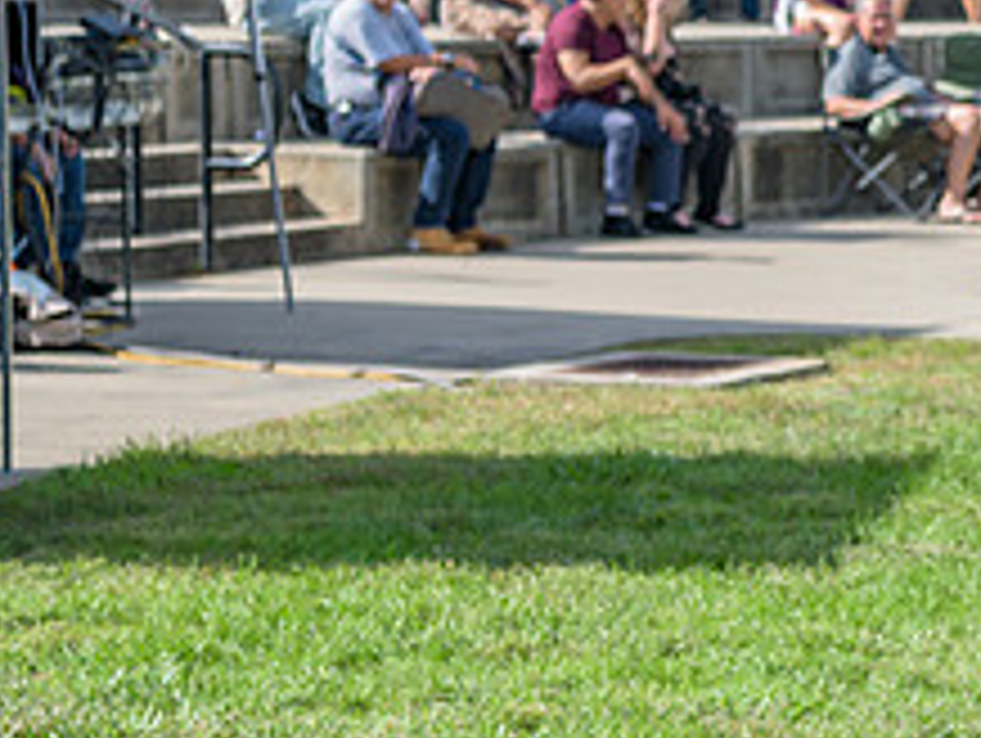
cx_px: 1220
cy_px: 313
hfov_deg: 10.8
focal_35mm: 179
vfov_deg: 8.3
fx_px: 5078
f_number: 4
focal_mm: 70
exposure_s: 1/200
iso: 64
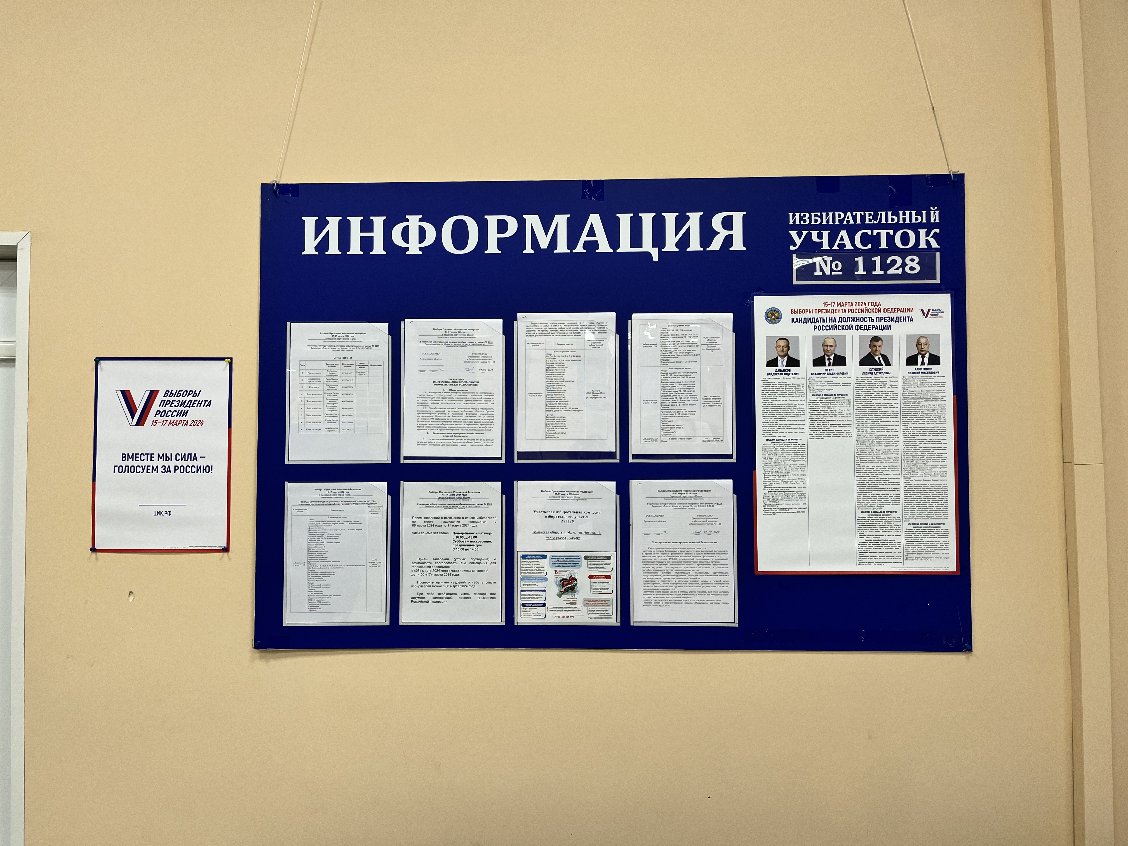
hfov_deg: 67.3
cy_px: 423
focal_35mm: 26
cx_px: 564
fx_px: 847
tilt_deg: +1.9
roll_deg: -0.7
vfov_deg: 53.1
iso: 80
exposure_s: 1/100
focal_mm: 5.1
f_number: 1.6
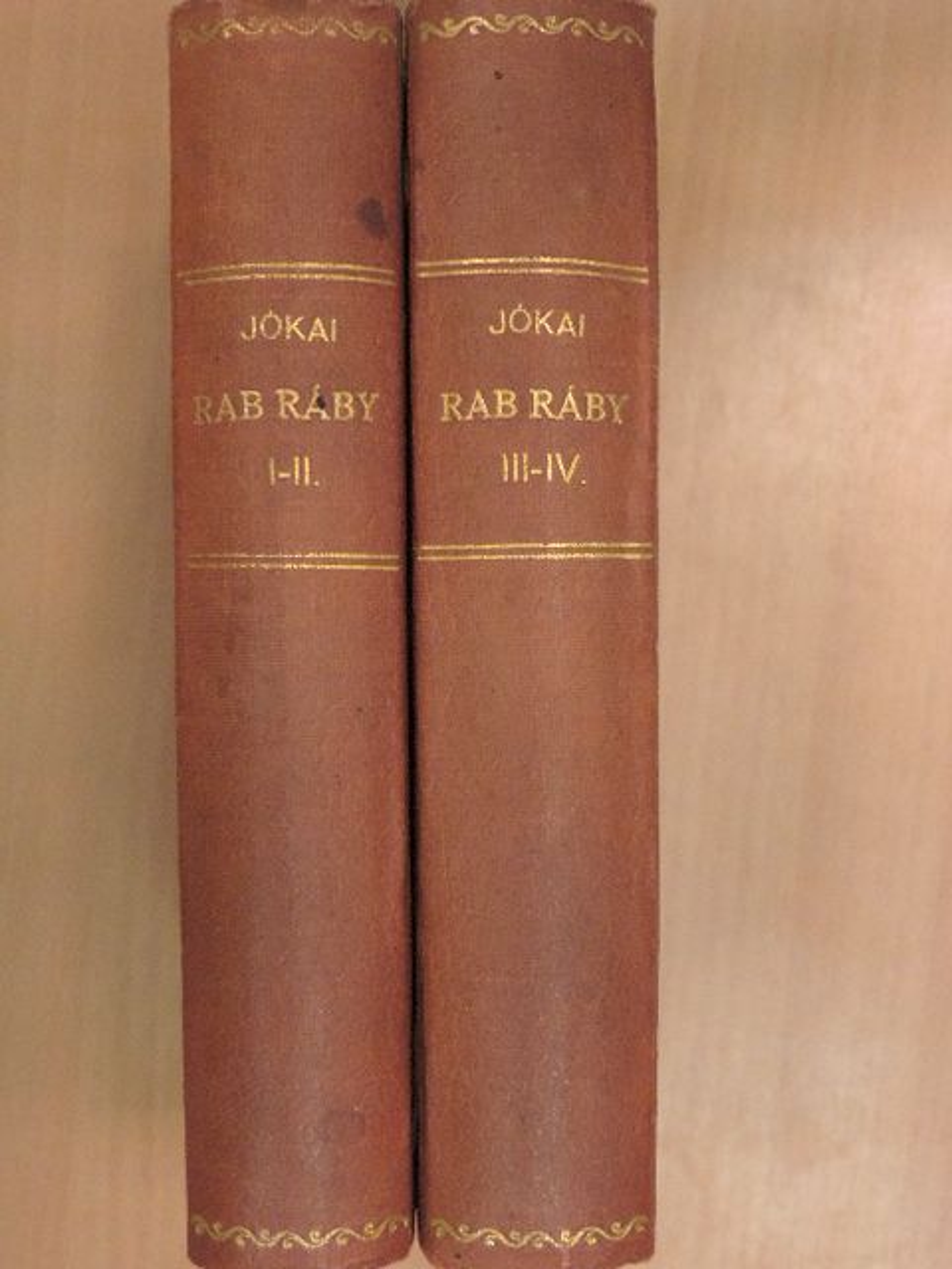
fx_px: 1577
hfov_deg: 33.6
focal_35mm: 43
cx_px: 476
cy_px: 634
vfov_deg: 43.9
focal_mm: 7.6
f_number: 3.4
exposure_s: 1/125
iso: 1600
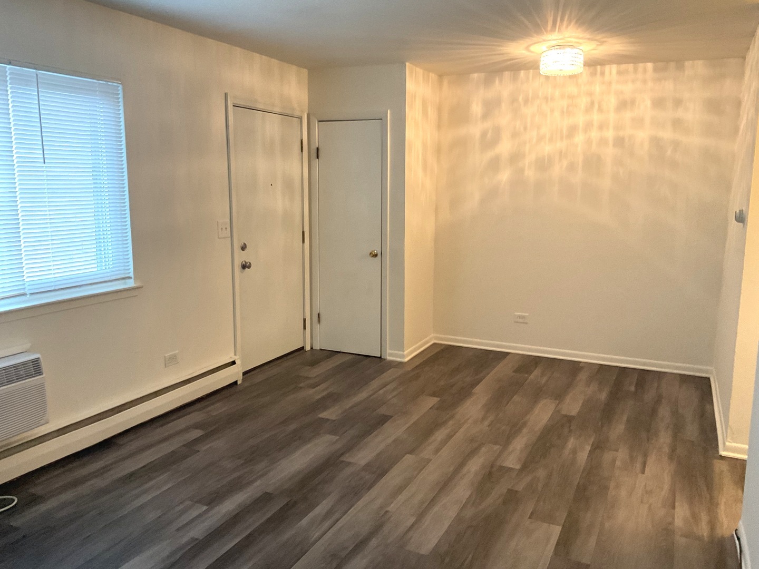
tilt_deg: -6.9
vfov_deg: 48.2
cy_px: 284
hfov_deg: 61.7
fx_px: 636
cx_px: 380
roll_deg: +0.1
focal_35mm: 29
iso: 250
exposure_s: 1/60
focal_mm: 3
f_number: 1.8
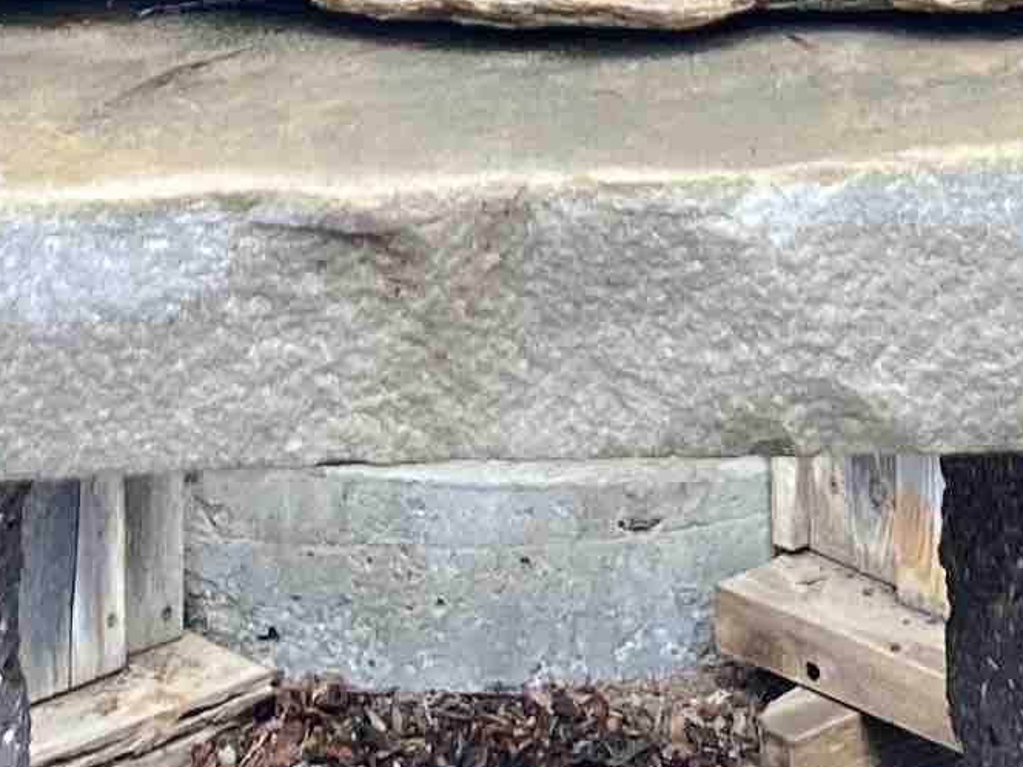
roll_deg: +0.2
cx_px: 401
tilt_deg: -6.2
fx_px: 5024
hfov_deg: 11.6
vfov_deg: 8.2
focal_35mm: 170
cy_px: -923
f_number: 1.8
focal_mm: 3.99
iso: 40
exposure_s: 1/121
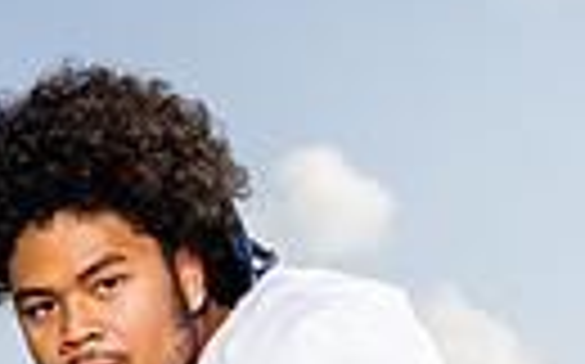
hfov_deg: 13.2
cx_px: 261
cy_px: 890
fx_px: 2533
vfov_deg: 7.6
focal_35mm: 159
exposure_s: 1/250
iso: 100
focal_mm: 45
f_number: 7.1
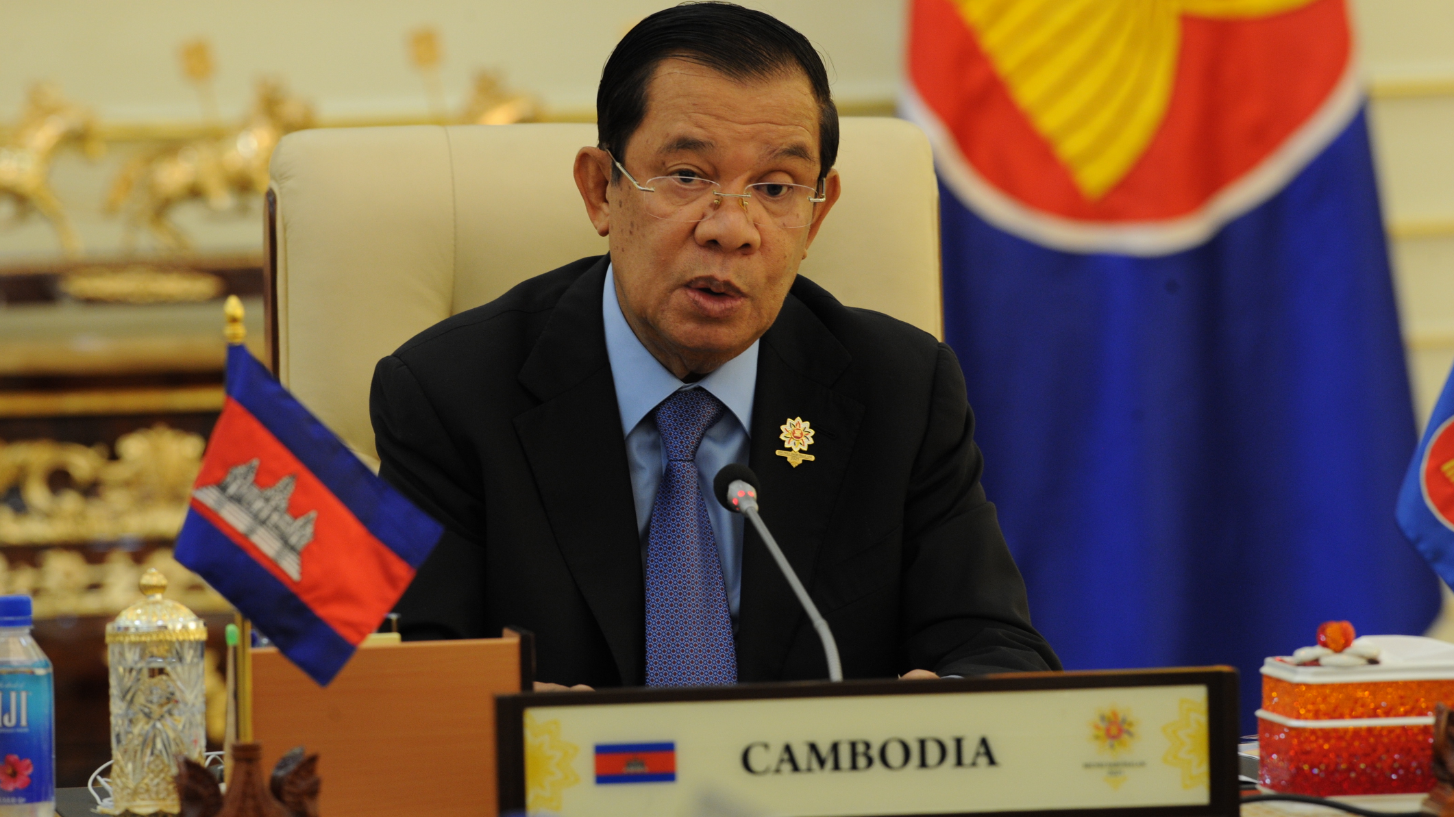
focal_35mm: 315
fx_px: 12143
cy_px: 375
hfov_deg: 6.9
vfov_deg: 3.9
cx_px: 727
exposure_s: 1/125
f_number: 6.3
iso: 2000
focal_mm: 300
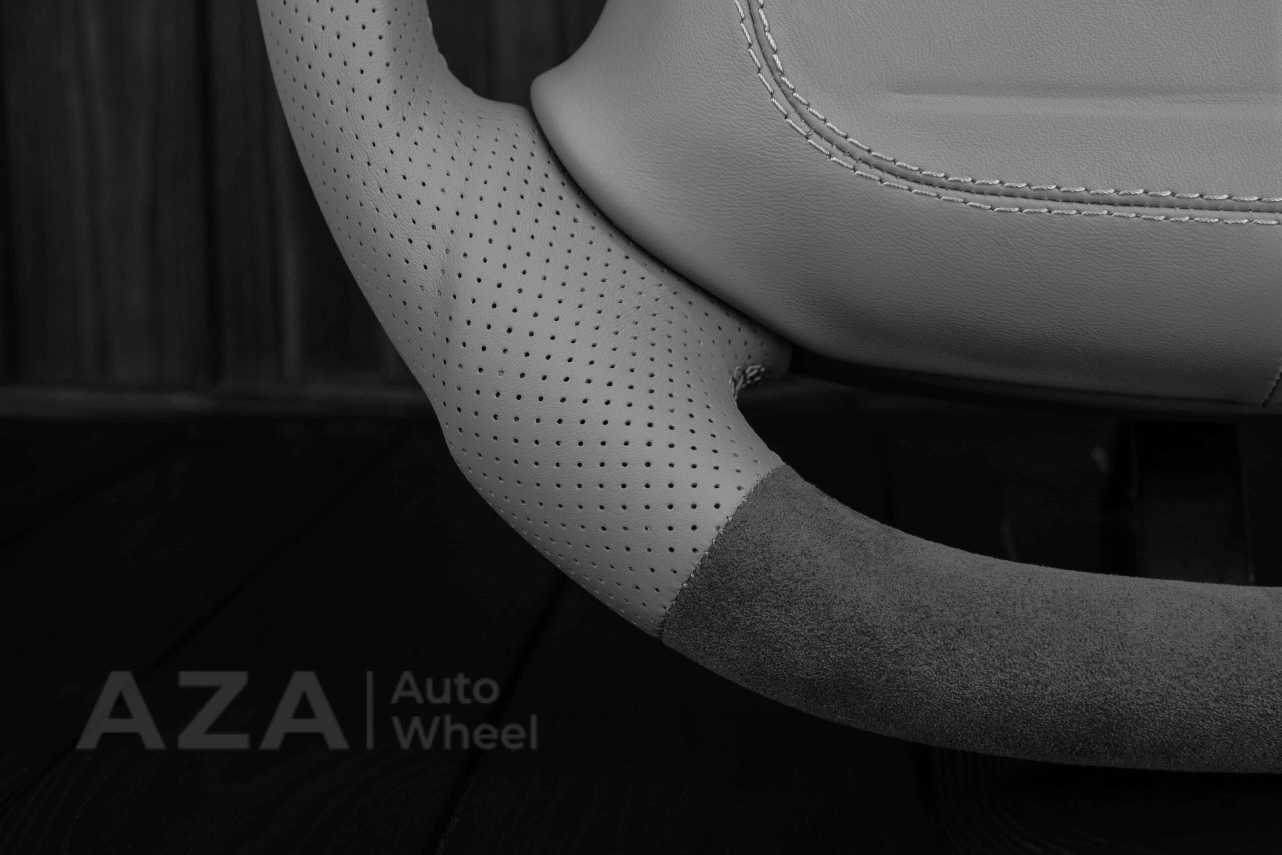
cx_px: 641
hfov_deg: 37.8
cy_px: 428
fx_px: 1870
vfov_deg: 25.8
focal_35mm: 52
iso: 500
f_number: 6.3
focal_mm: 35
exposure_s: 1/125
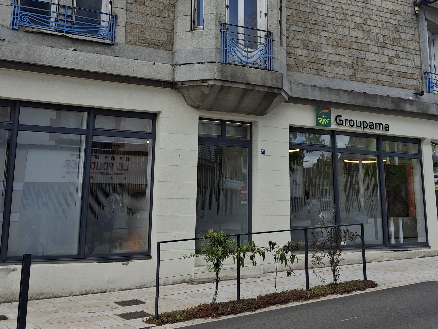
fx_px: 582
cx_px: 260
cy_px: 88
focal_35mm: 46
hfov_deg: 41.1
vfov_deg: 31.1
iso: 25
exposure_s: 1/724
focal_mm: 4.69
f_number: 1.8
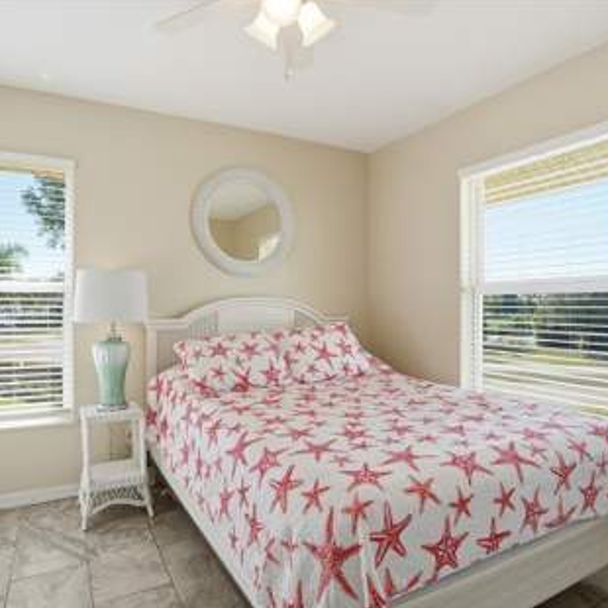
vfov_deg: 72.1
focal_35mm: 21
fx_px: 417
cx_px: 282
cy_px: 309
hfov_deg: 72.1
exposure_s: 1/320
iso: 200
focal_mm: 16
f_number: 9
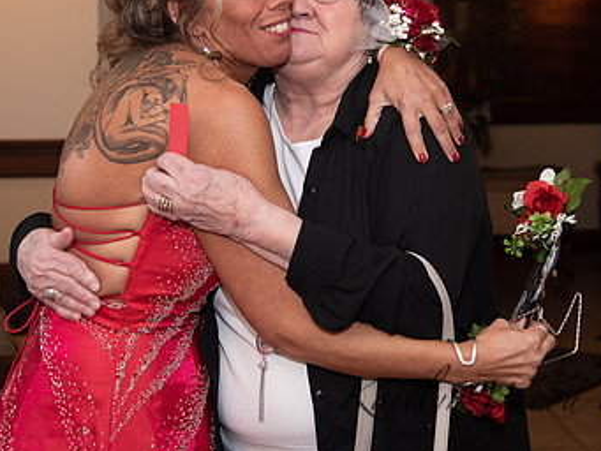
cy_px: 124
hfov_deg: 25.3
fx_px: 1337
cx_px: 338
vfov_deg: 19.0
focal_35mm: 77
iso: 800
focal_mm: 46
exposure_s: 1/200
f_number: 4
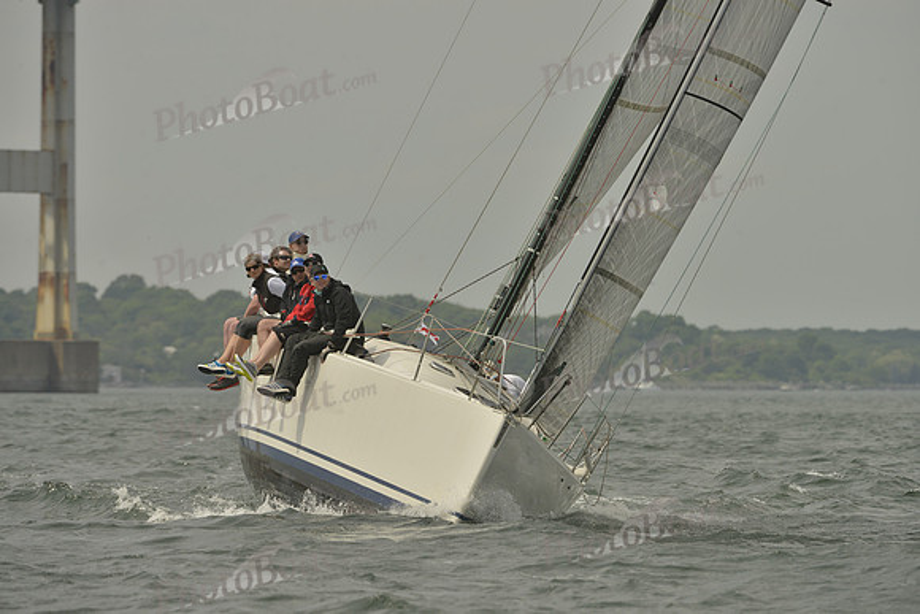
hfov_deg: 5.2
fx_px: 10224
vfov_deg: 3.4
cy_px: 307
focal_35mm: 400
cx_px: 460
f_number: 10
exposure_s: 1/1250
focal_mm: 400
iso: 280
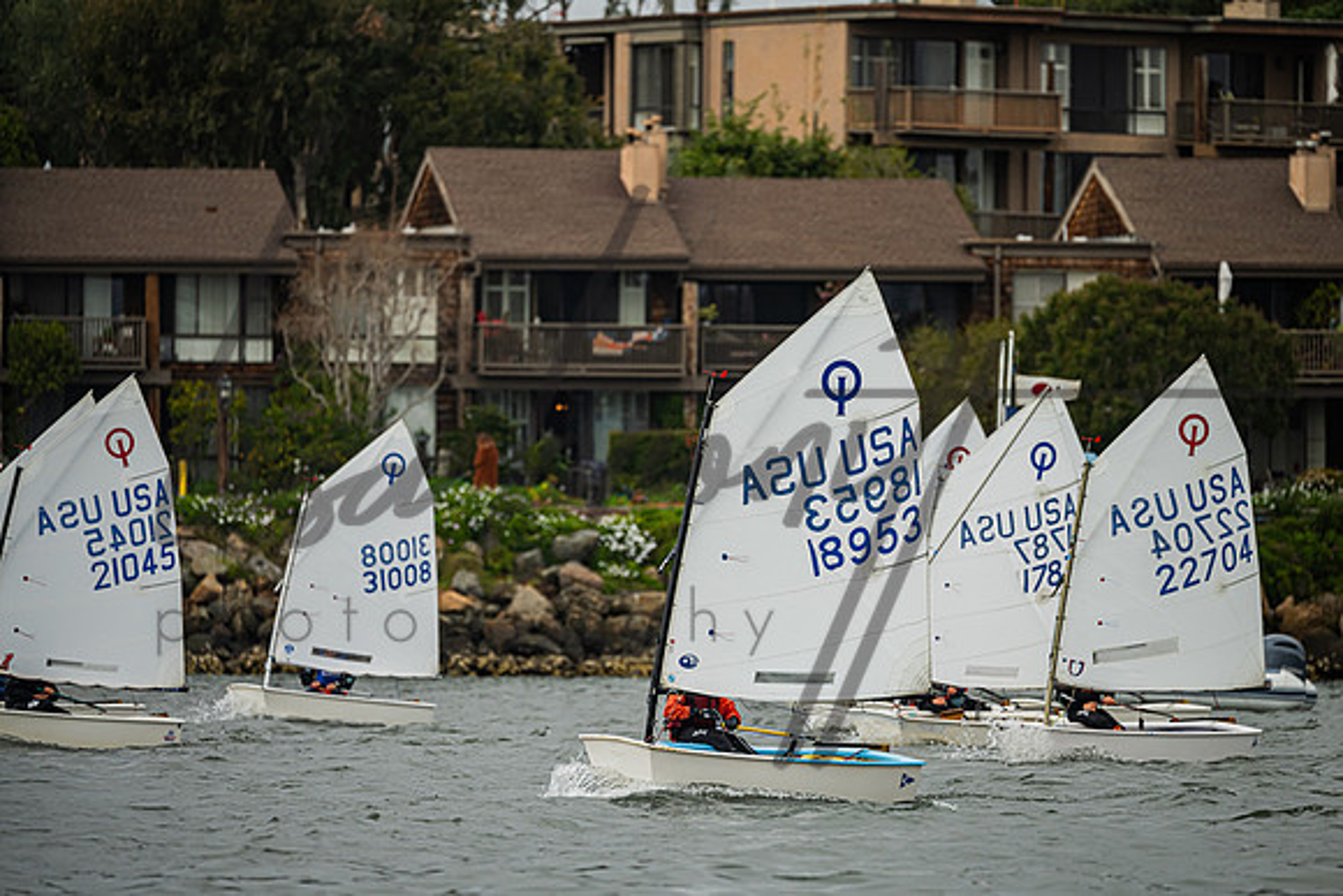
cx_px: 719
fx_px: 12130
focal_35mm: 325
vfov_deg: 4.2
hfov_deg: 6.3
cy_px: 453
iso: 320
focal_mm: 300
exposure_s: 1/2000
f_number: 5.3
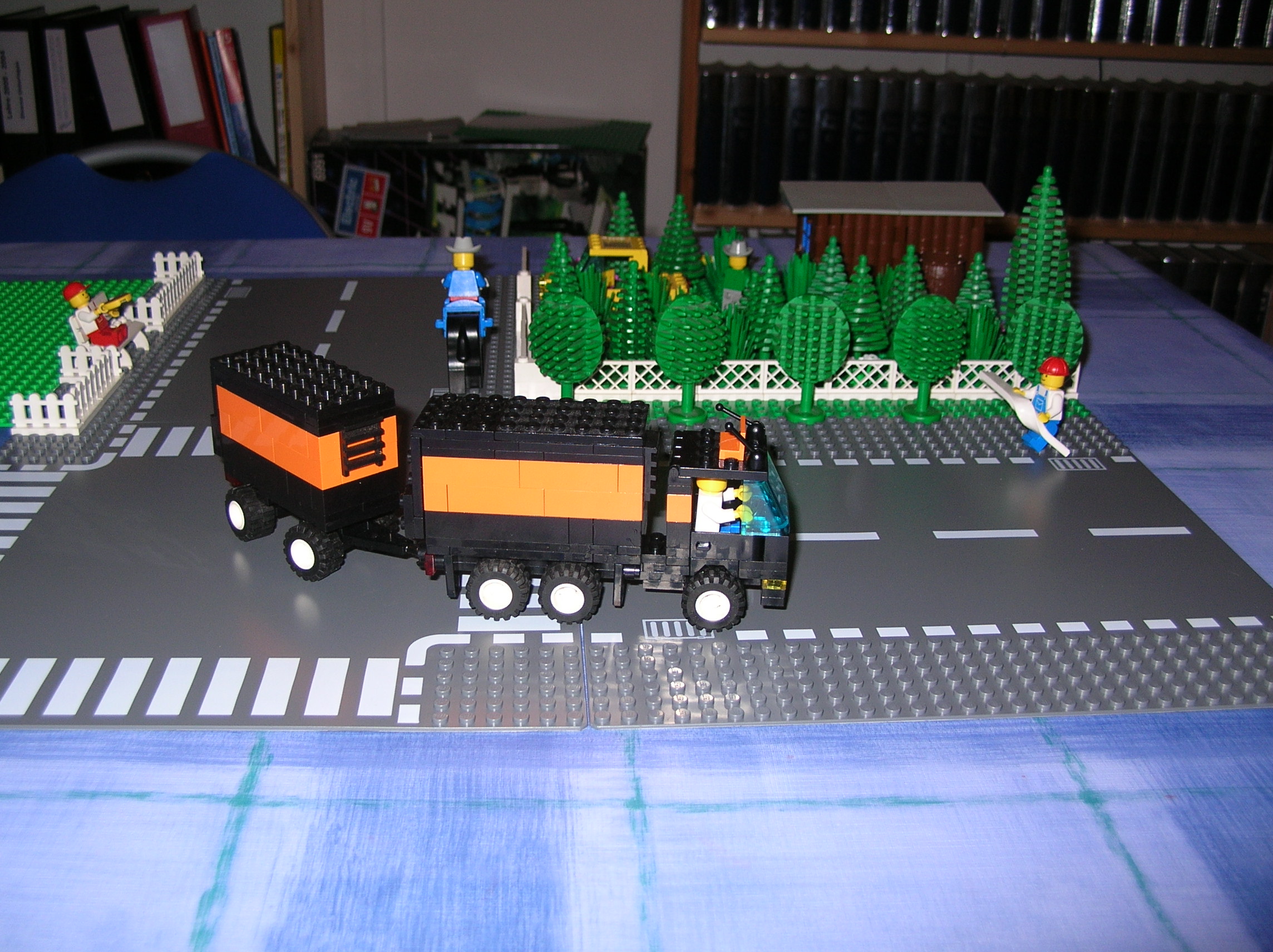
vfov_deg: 39.6
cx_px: 636
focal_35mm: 36
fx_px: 1323
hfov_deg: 51.4
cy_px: 476
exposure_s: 1/60.1
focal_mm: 6
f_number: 2.7
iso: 50
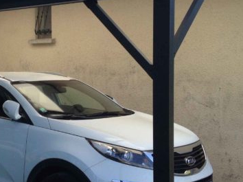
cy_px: 86
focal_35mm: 76
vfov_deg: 19.4
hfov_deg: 24.9
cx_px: 26
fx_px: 533
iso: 64
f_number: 2.4
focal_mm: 4.28
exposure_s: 1/386
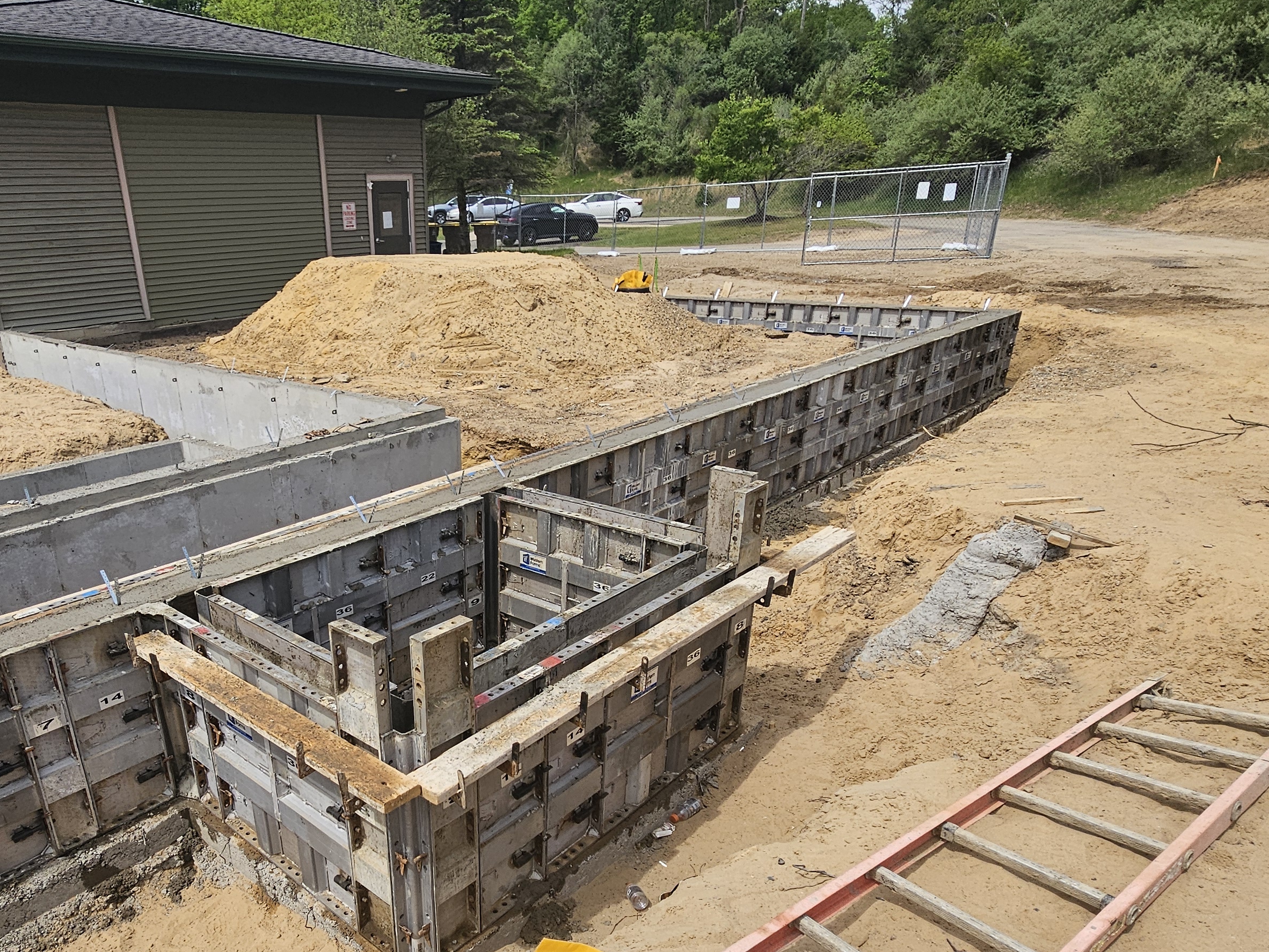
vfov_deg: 59.5
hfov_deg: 74.2
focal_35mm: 22
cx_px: 428
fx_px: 807
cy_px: 644
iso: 50
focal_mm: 2.2
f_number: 2.2
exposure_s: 1/2314
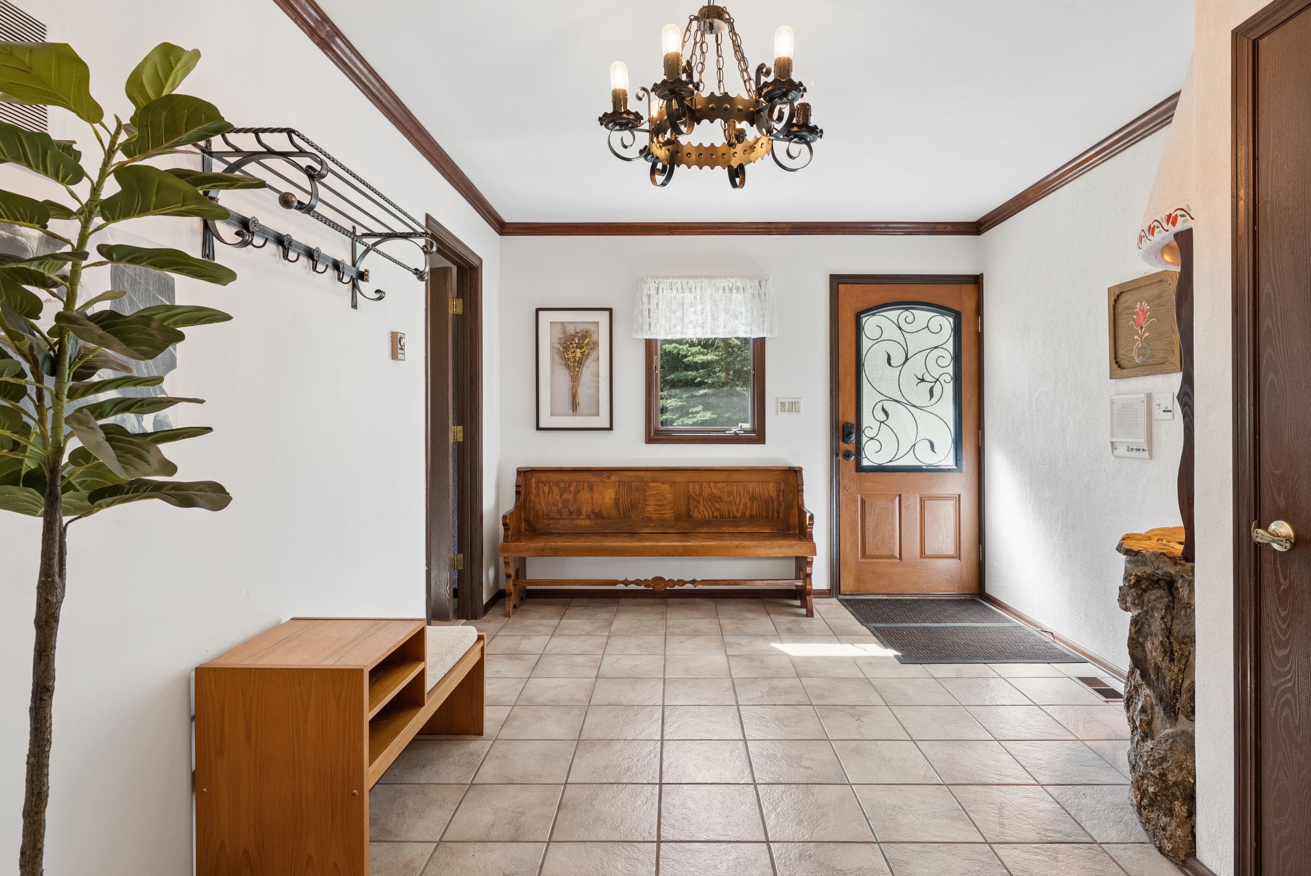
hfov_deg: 86.9
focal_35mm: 19
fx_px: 692
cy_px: 438
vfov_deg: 64.6
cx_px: 656
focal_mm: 19
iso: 800
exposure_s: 1/100
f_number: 8
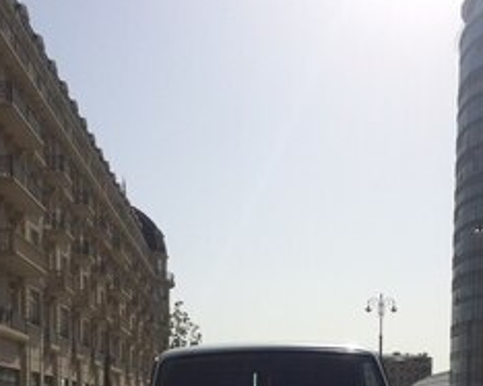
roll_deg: +0.2
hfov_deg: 31.4
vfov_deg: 23.2
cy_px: 469
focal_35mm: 60
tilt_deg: -4.7
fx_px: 857
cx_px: 272
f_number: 2.2
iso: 32
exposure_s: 1/6849
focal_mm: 4.15
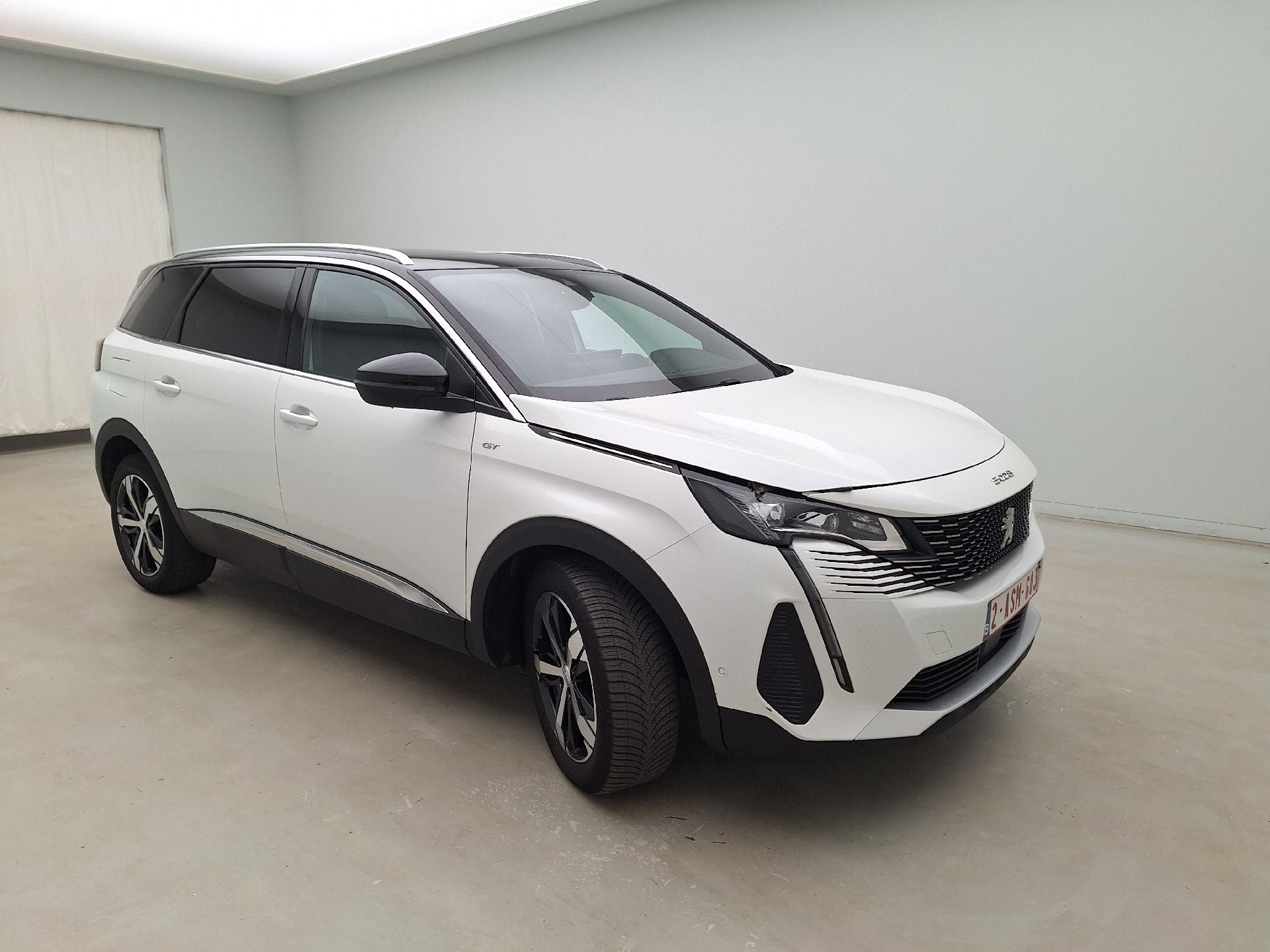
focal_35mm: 23
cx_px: 635
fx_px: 844
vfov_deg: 58.9
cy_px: 476
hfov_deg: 73.9
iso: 40
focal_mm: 5.54
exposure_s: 1/120
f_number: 1.8
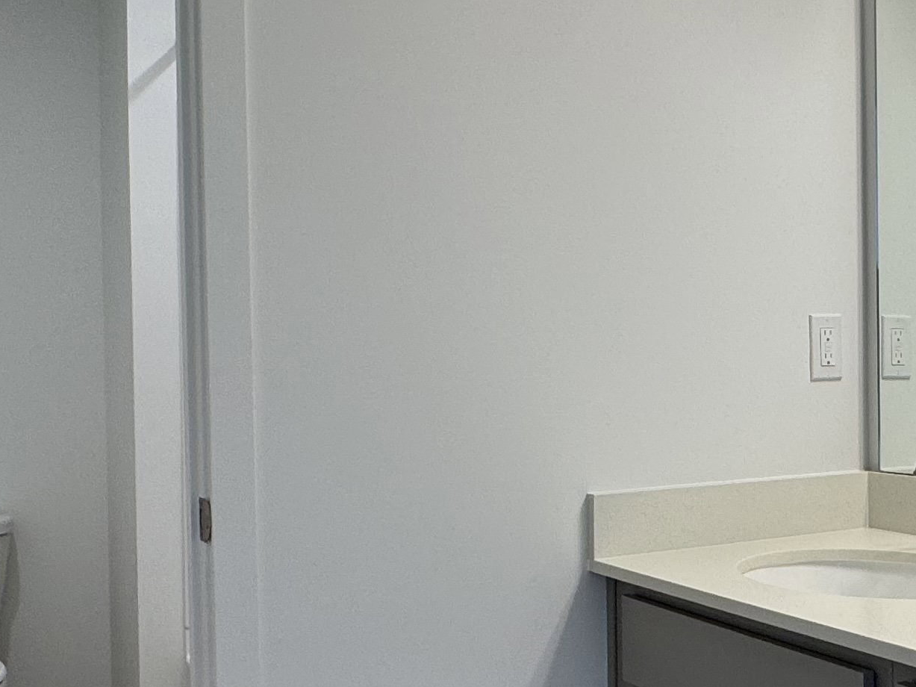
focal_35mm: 46
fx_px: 1217
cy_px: 375
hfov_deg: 40.0
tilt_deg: -0.9
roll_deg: -0.5
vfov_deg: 31.5
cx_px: 694
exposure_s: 1/120
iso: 80
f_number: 2.2
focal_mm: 2.22
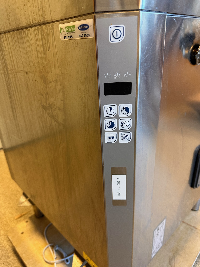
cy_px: 134
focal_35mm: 24
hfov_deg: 56.8
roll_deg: +4.1
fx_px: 185
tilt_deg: -25.2
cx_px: 100
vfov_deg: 71.6
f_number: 1.78
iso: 250
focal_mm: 6.86
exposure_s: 1/50
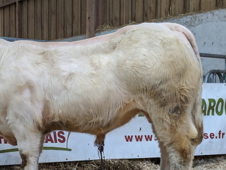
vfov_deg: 18.4
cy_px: 125
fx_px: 523
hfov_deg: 24.0
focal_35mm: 80
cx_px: 45
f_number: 1.85
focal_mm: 6.81
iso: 99
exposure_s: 1/33.3
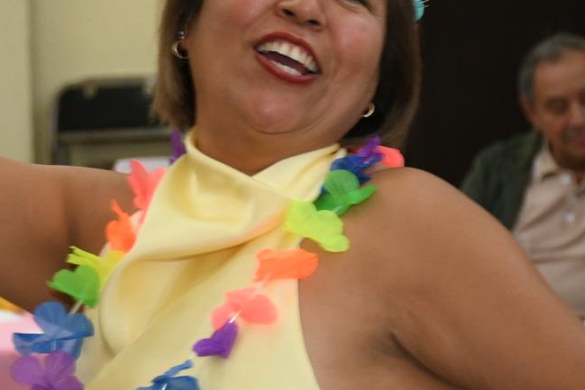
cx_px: 205
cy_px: 127
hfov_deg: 8.9
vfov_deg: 5.9
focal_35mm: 231
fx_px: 3754
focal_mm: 62
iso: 1600
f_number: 5
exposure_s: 1/100
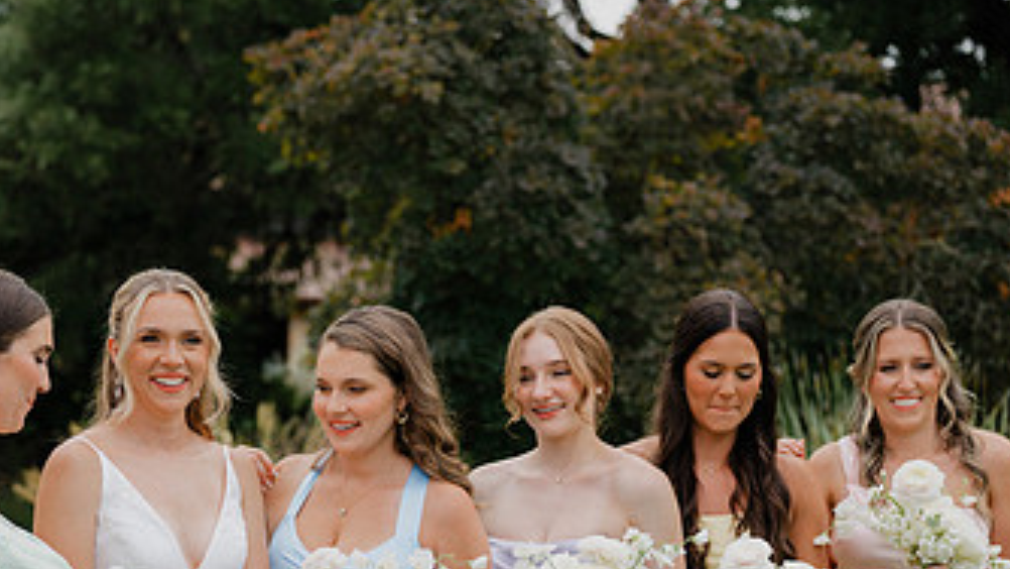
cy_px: 537
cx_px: 311
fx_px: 2437
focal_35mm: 91
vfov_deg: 13.2
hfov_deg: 23.3
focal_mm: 50
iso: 64
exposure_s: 1/1250
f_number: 2.5
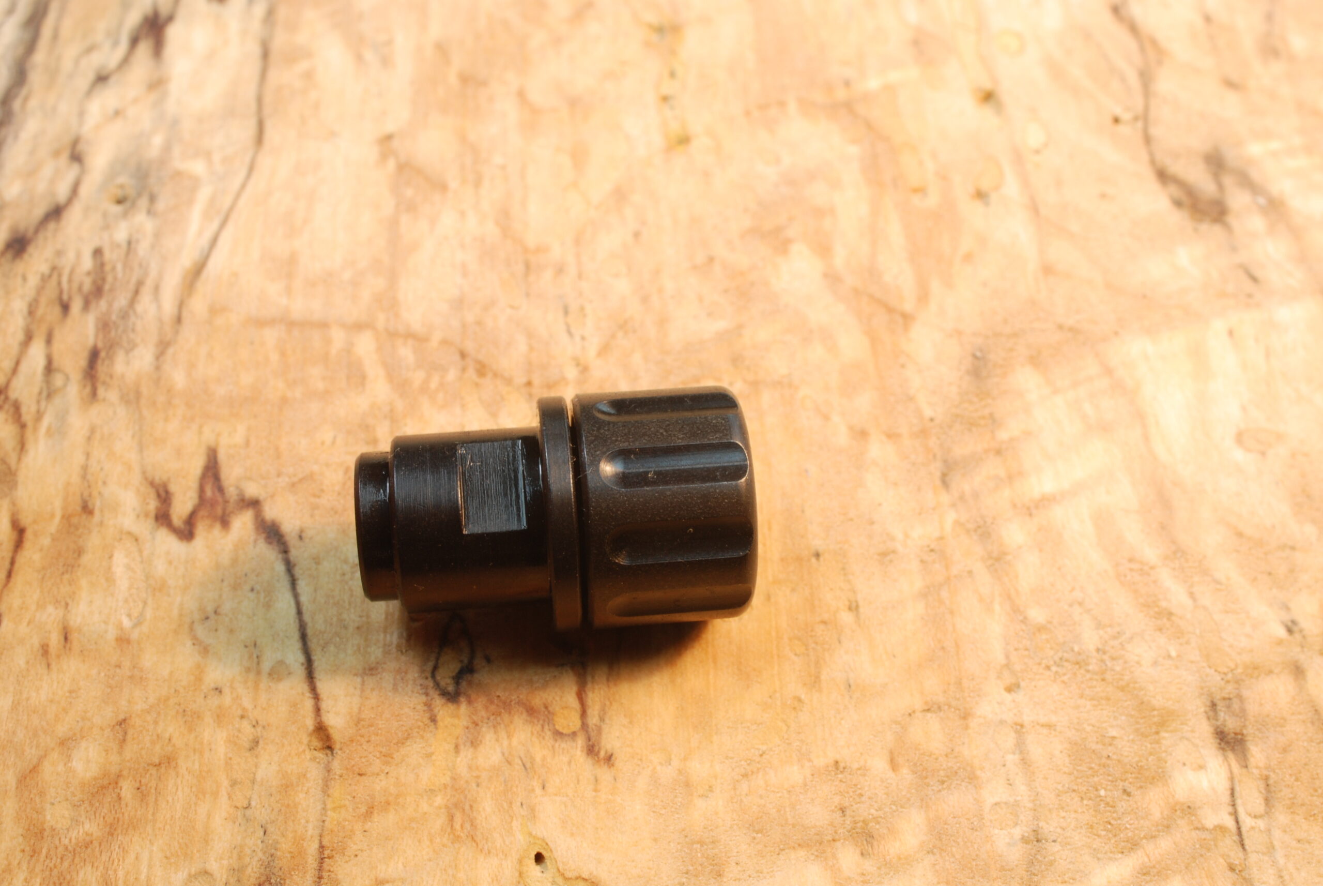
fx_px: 2208
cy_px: 443
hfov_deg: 33.4
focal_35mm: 60
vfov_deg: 22.7
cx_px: 662
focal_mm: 40
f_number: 22
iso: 200
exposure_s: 1/8
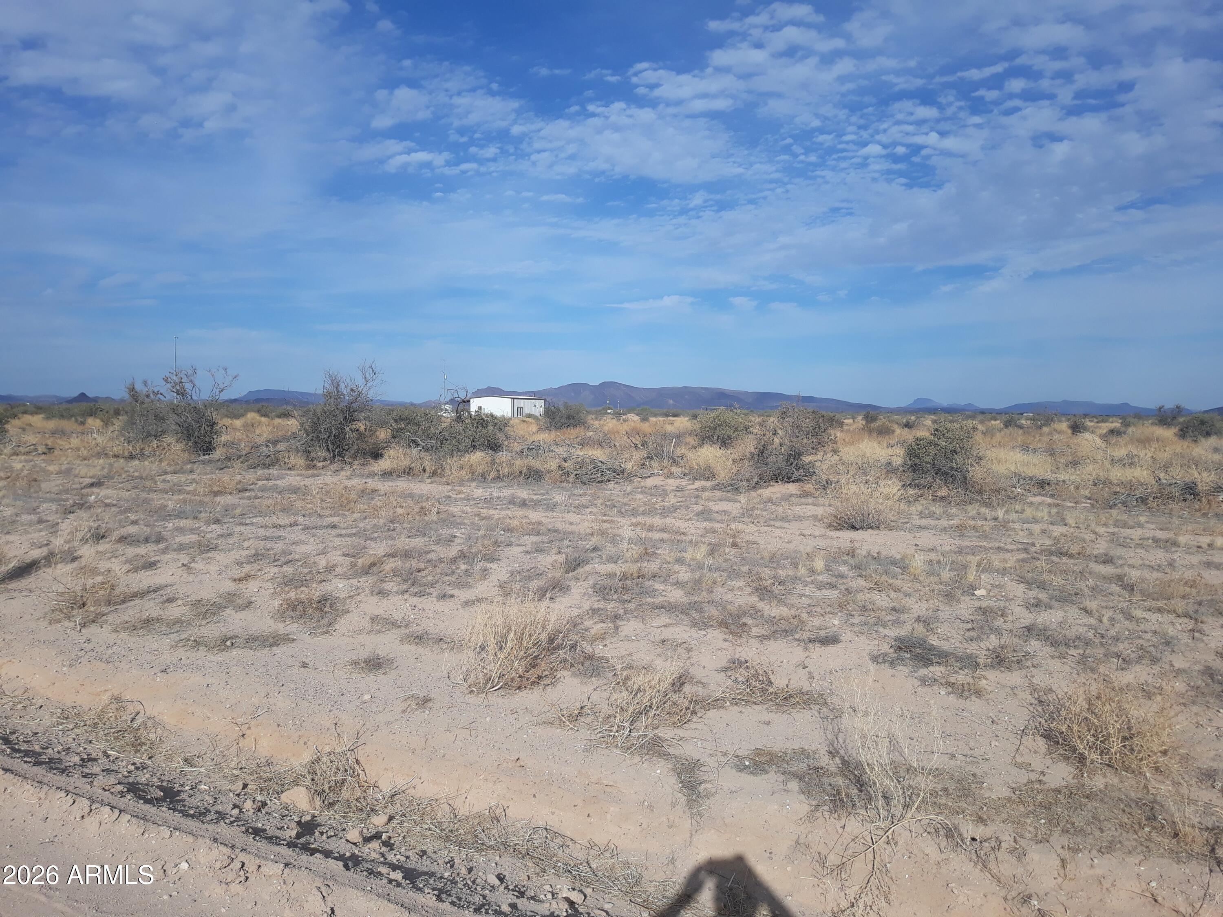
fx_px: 989
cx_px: 612
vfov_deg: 49.7
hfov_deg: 63.4
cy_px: 458
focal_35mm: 28
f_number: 1.7
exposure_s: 1/3367
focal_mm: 3.7
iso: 40
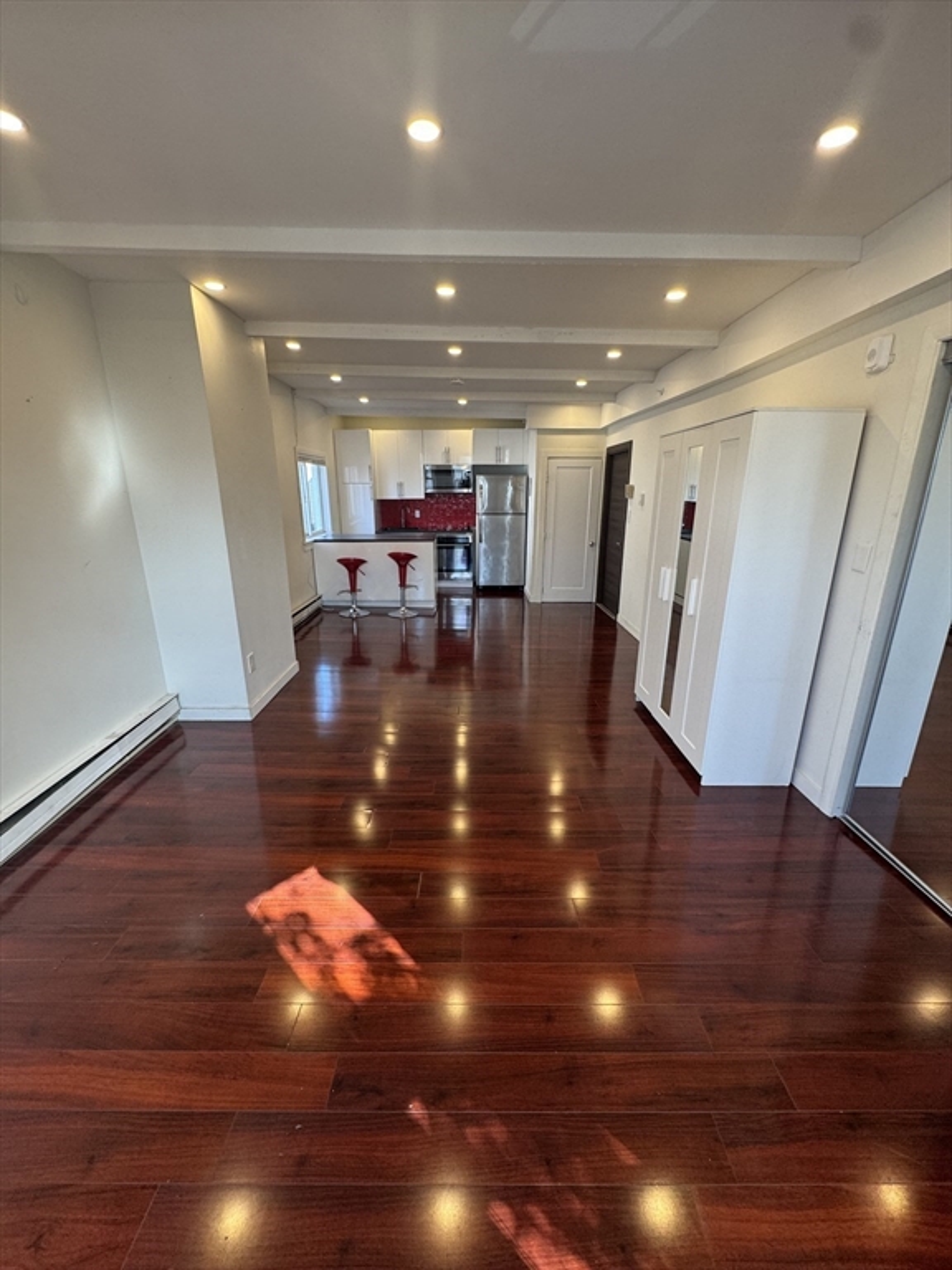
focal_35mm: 14
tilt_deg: -16.5
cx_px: 476
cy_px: 635
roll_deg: +0.8
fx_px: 513
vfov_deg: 102.1
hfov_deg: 85.7
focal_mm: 2.22
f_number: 2.2
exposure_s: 1/120
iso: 125
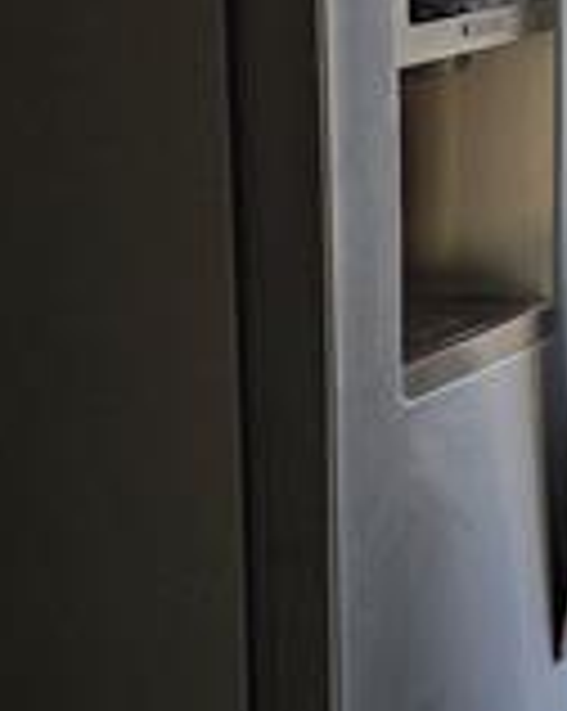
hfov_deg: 13.7
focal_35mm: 109
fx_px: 2291
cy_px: 351
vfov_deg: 17.6
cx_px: 695
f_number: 1.7
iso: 32
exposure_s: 1/180
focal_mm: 6.3
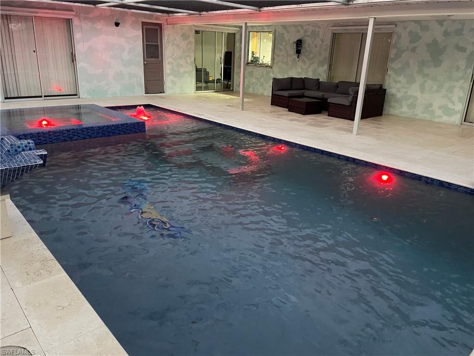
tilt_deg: -19.1
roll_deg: -2.0
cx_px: 237
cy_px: 178
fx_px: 356
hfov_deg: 67.3
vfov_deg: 53.1
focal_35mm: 26
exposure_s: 1/31
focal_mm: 4.2
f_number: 1.6
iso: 640
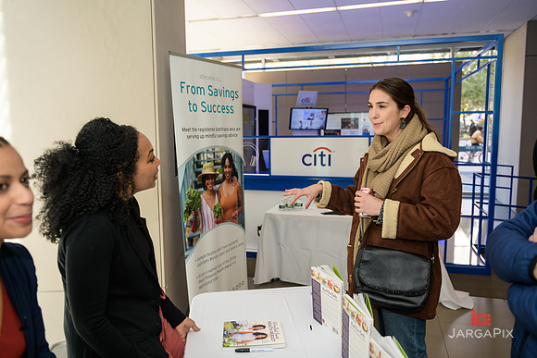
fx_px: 418
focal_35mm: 28
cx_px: 268
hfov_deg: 65.5
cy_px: 179
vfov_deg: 46.4
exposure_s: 1/125
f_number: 3.2
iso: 200
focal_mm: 28
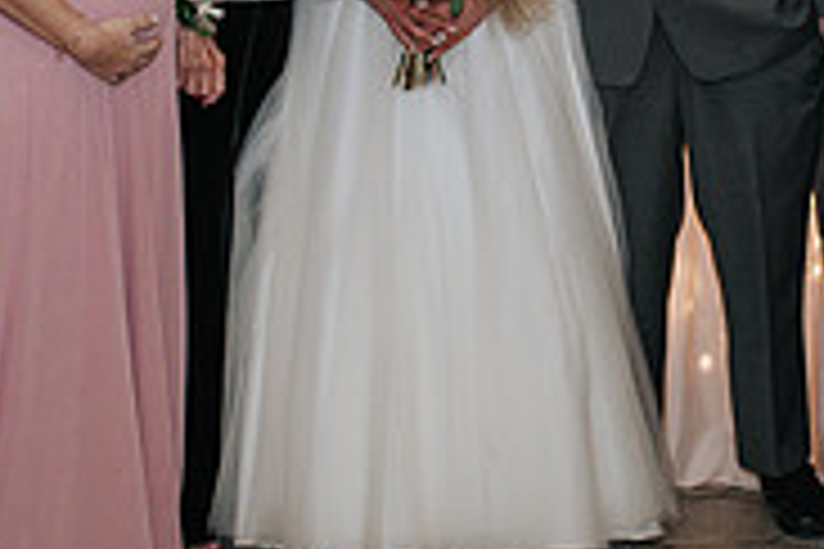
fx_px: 3090
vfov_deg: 10.1
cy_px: -39
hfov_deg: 15.1
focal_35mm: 135
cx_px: 592
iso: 800
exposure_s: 1/200
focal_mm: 35
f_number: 3.2
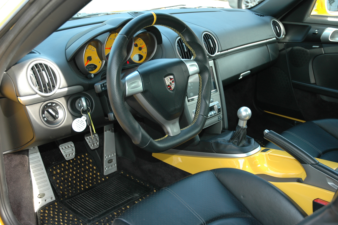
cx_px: 169
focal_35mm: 44
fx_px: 408
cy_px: 112
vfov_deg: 30.8
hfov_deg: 45.0
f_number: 4
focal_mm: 29
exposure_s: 1/60
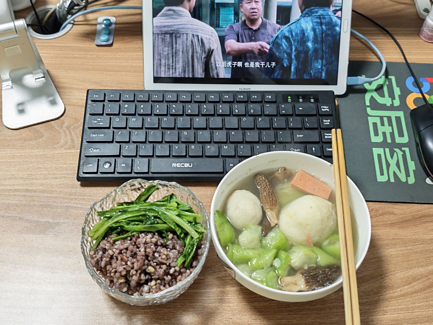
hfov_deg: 44.8
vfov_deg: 34.3
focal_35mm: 42
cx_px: 216
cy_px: 162
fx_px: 525
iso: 200
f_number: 1.6
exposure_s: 1/33
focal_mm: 6.55
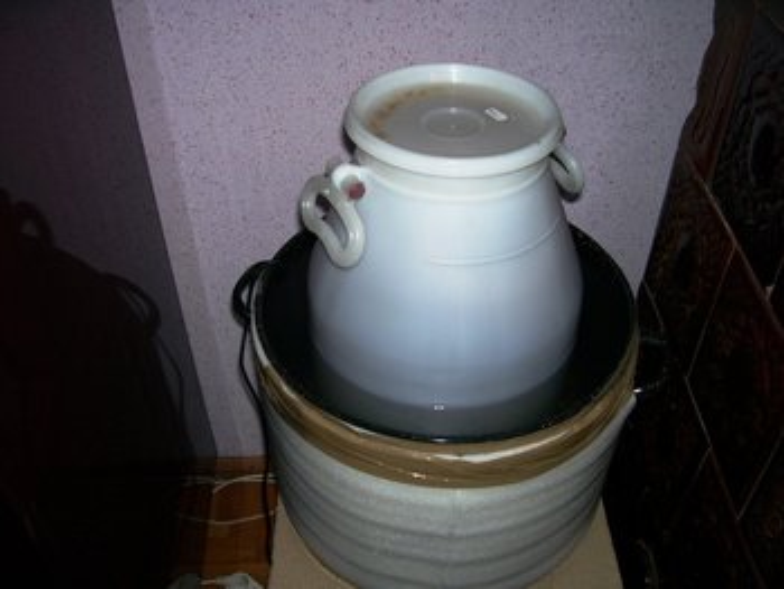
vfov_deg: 41.8
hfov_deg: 53.9
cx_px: 392
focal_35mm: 34
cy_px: 294
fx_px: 771
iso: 80
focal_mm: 5.6
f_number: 2.7
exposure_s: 1/60
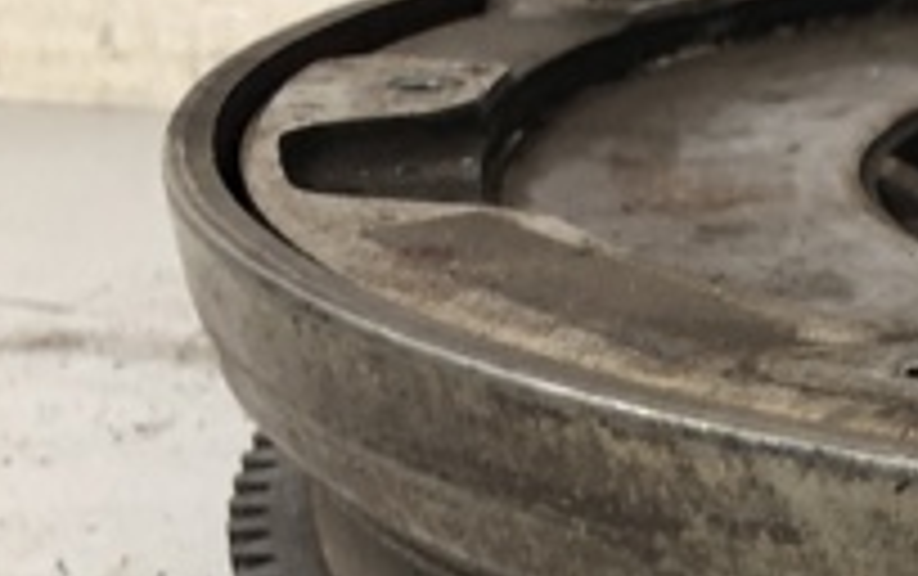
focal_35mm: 93
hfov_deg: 19.4
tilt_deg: -30.0
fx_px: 2329
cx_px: 1377
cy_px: 837
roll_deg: -0.7
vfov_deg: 13.4
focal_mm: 4
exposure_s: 1/17
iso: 40
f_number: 1.8
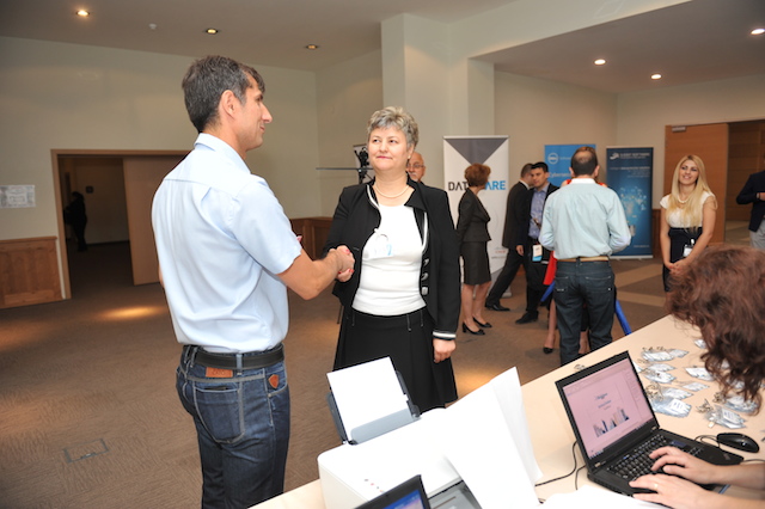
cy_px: 254
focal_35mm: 24
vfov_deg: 53.1
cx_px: 382
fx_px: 510
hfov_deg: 73.8
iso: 500
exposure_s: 1/80
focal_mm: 24
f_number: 3.2
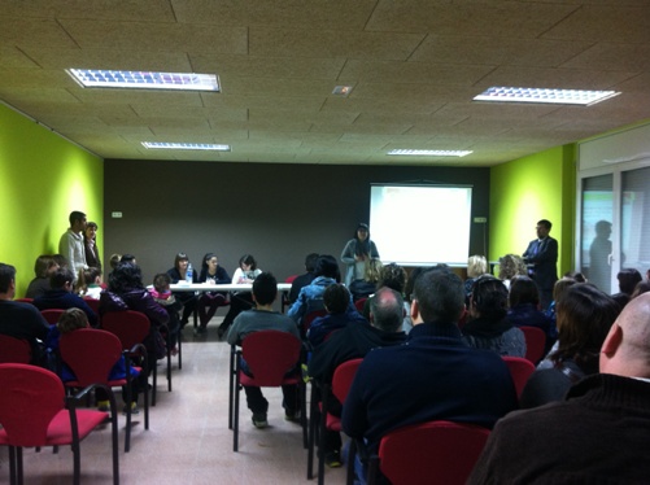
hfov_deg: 52.7
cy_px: 242
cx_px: 325
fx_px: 656
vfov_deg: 40.6
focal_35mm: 35
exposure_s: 1/15
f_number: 2.8
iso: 160
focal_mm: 3.85
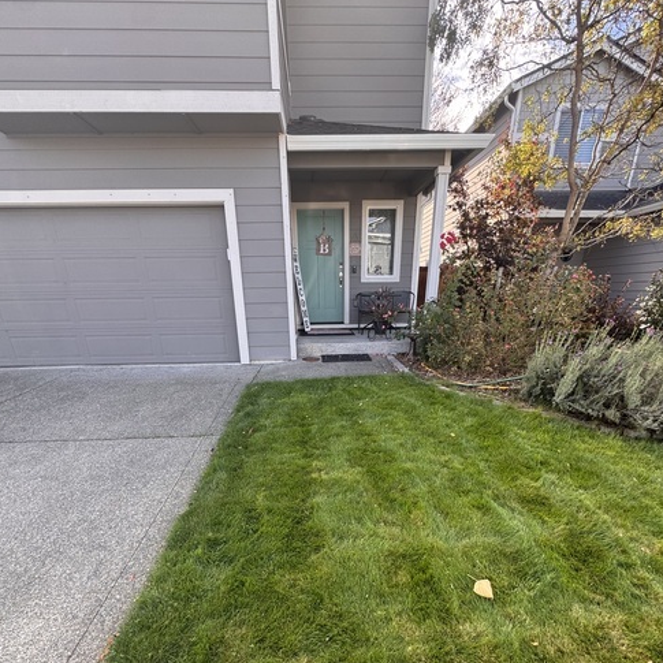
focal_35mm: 17
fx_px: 368
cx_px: 329
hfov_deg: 84.0
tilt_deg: -22.6
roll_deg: +1.8
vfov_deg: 80.9
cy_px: 446
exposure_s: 1/158
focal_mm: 2.22
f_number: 2.2
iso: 40
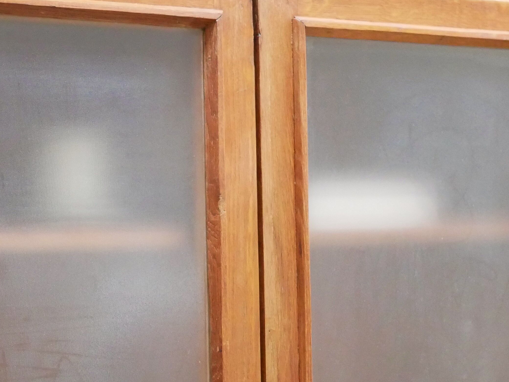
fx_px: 1294
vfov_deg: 16.8
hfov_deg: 22.1
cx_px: 135
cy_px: 229
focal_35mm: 88
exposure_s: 1/50
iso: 3200
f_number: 1.7
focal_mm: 20
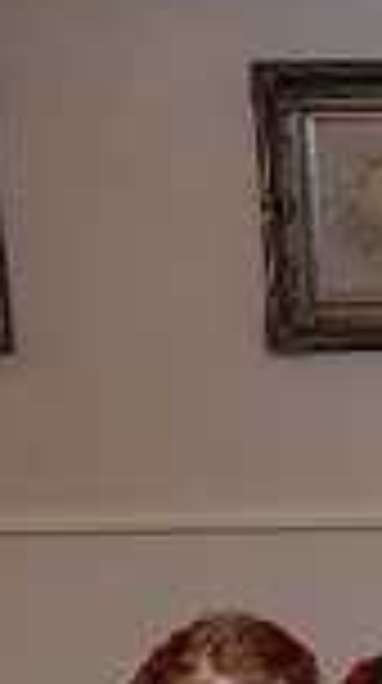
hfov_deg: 8.3
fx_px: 2460
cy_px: 808
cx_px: 827
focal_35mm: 136
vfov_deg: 15.3
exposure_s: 1/160
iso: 1000
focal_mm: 34
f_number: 5
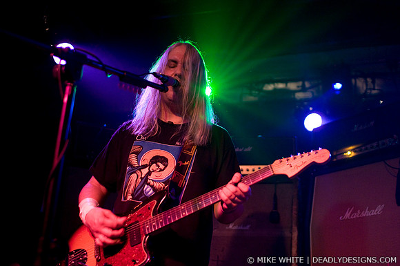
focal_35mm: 45
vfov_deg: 29.8
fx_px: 499
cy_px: 133
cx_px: 200
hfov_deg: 43.7
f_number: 1.8
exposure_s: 1/40
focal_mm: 30
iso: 1000
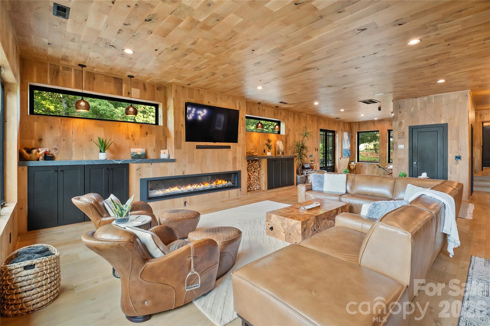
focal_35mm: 15
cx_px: 245
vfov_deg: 77.3
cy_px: 163
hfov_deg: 100.4
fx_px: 204
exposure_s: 1/15
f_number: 3.2
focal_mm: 10
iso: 800
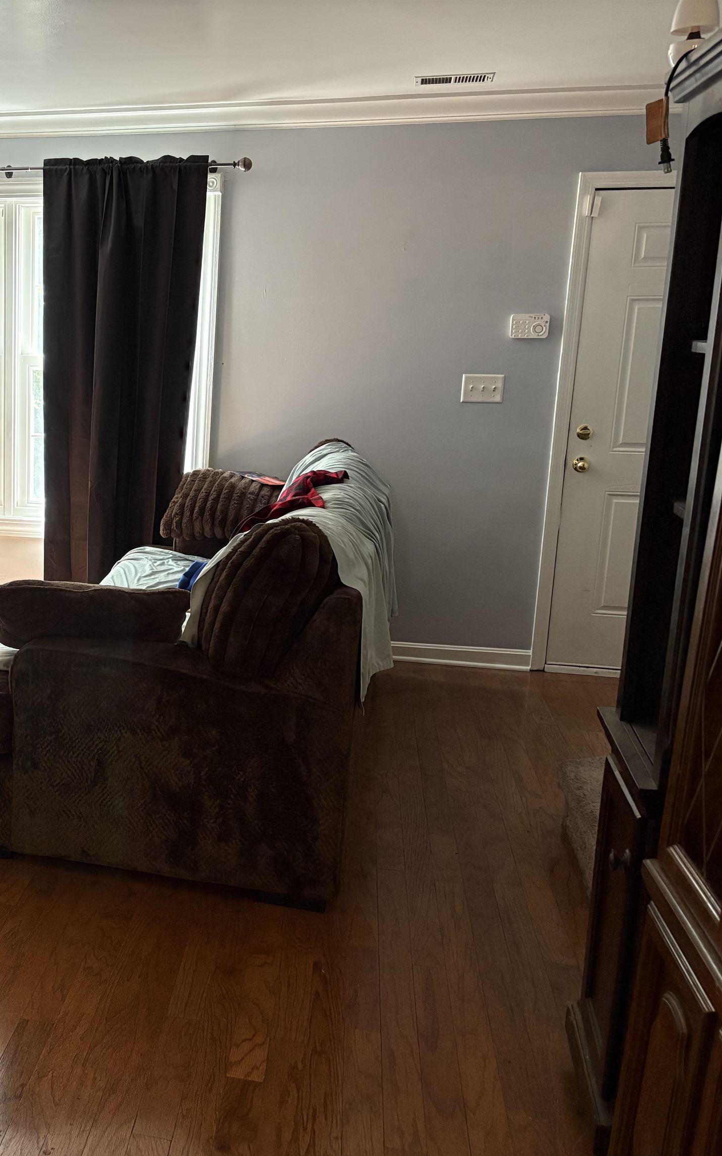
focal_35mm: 37
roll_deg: -0.2
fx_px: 1165
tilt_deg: -12.2
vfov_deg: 52.7
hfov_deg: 32.2
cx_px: 32
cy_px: 581
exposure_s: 1/60
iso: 320
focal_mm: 5.96
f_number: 1.6
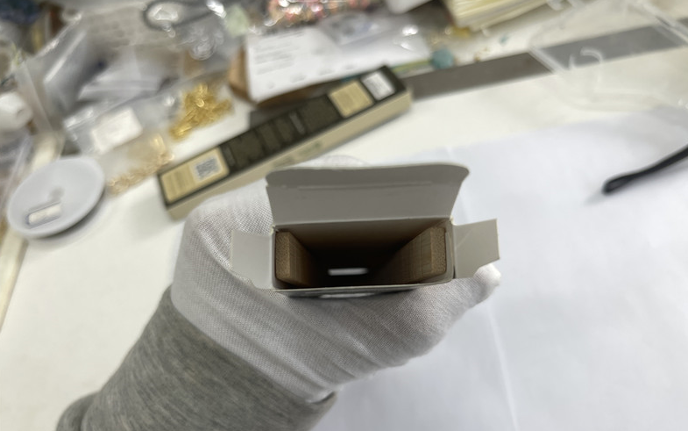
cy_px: 254
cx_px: 346
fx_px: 506
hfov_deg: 68.4
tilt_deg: -52.8
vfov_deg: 45.8
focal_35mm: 27
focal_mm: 5.1
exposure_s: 1/100
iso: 80
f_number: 1.6
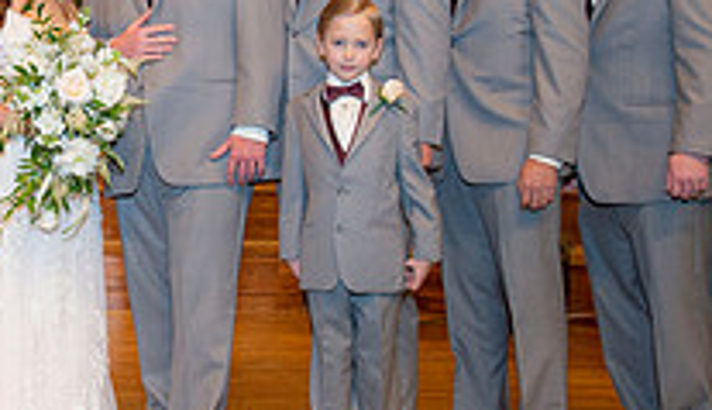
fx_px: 1158
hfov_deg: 32.9
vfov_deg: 19.9
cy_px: 92
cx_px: 112
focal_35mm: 61
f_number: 3.5
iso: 800
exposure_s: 1/160
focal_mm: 20
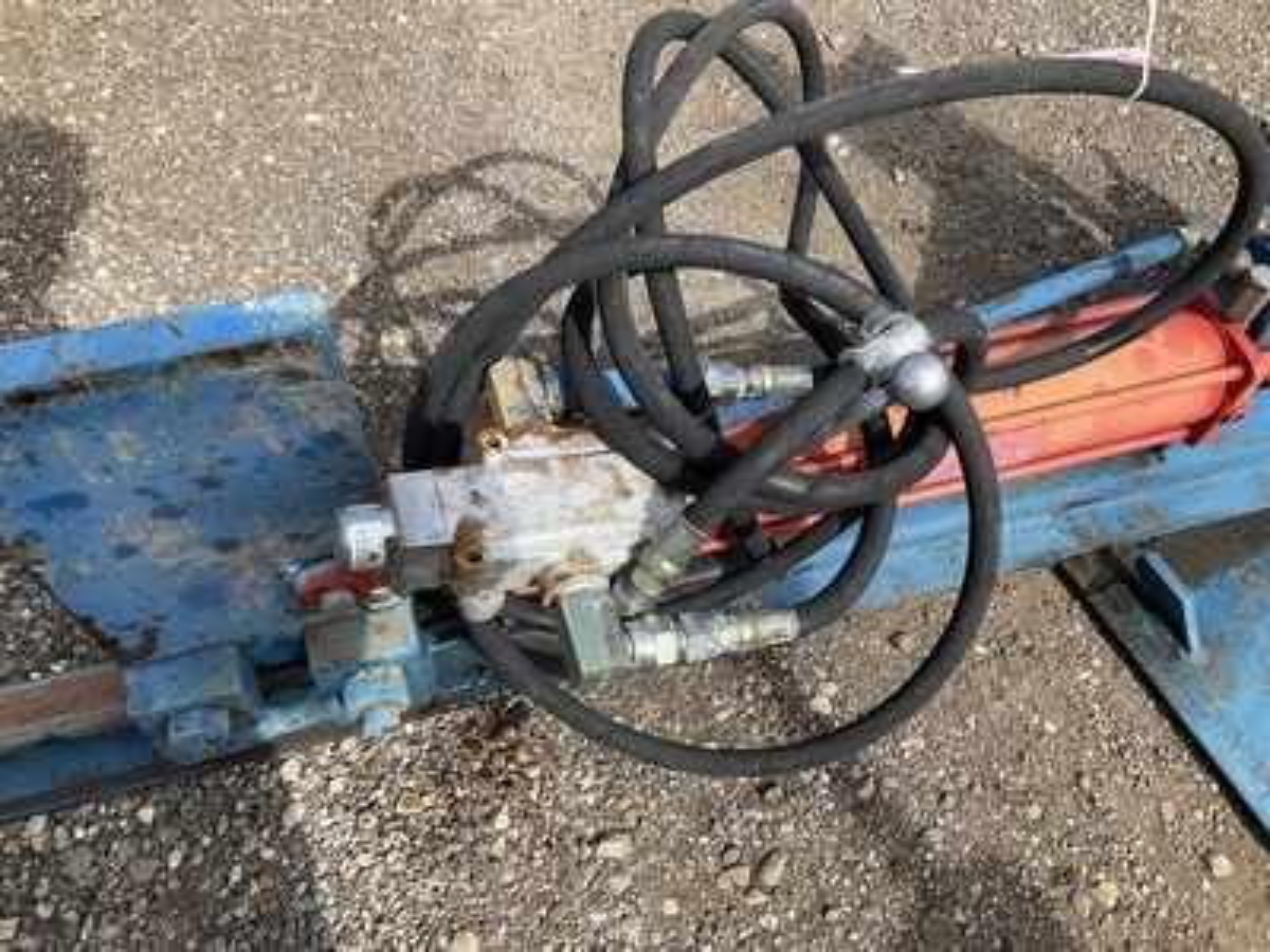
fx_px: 1064
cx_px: 635
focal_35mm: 29
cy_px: 476
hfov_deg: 61.7
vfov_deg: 48.2
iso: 25
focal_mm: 3
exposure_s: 1/759
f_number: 1.8
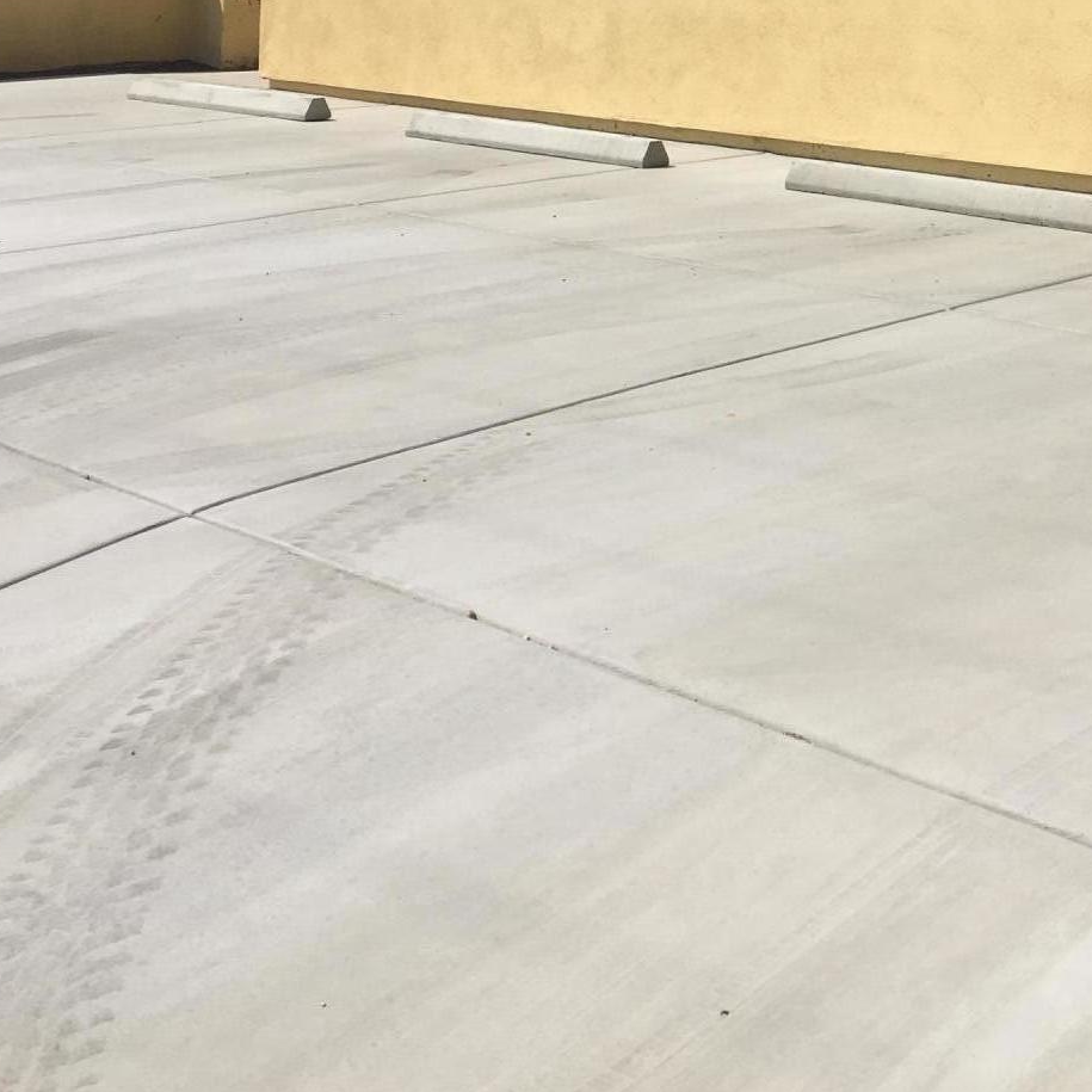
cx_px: 839
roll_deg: -2.6
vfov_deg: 28.6
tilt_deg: +1.0
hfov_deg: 30.0
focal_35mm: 56
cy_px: -2
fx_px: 1999
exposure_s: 1/3344
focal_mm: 4.15
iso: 25
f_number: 2.2
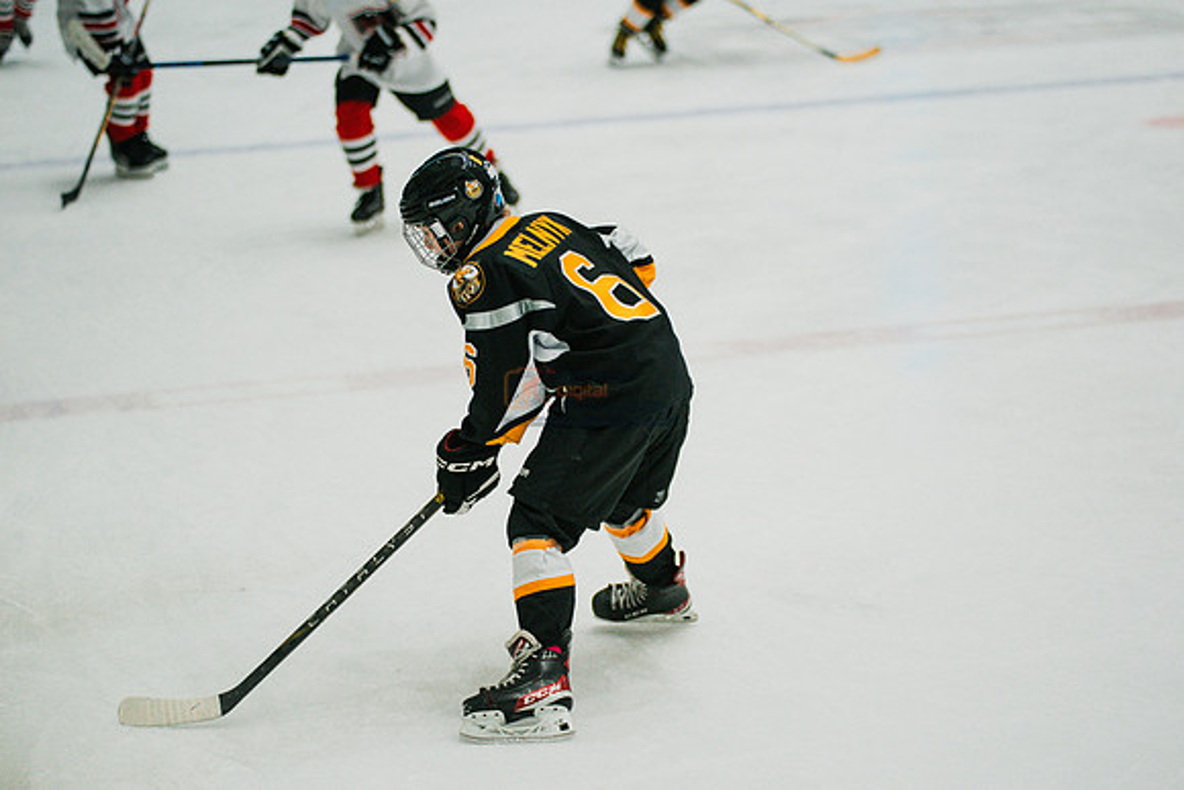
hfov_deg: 17.1
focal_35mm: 120
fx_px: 3947
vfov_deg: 11.4
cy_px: 395
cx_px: 592
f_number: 3.2
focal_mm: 120
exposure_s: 1/2000
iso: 3200
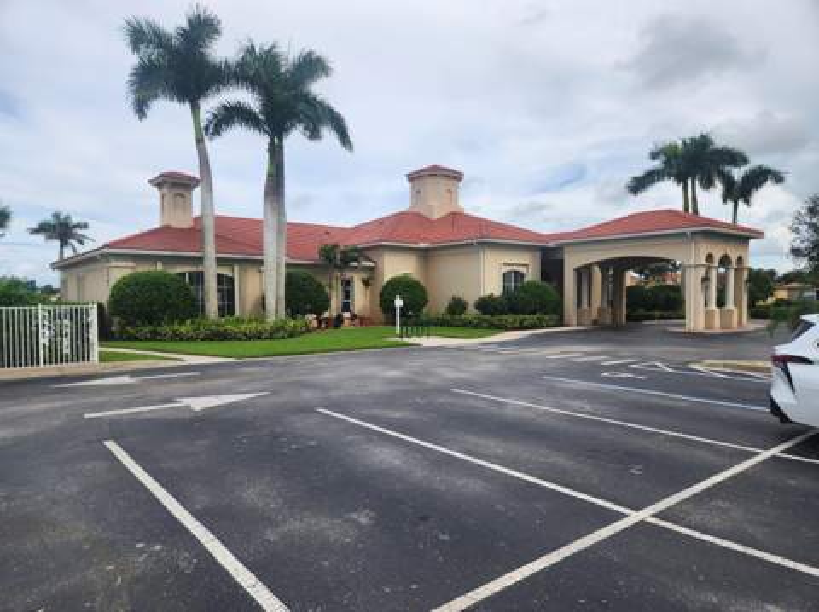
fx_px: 544
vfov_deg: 58.8
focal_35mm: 23
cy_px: 306
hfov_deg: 74.0
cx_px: 410
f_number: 1.8
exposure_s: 1/1024
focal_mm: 5.4
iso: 20
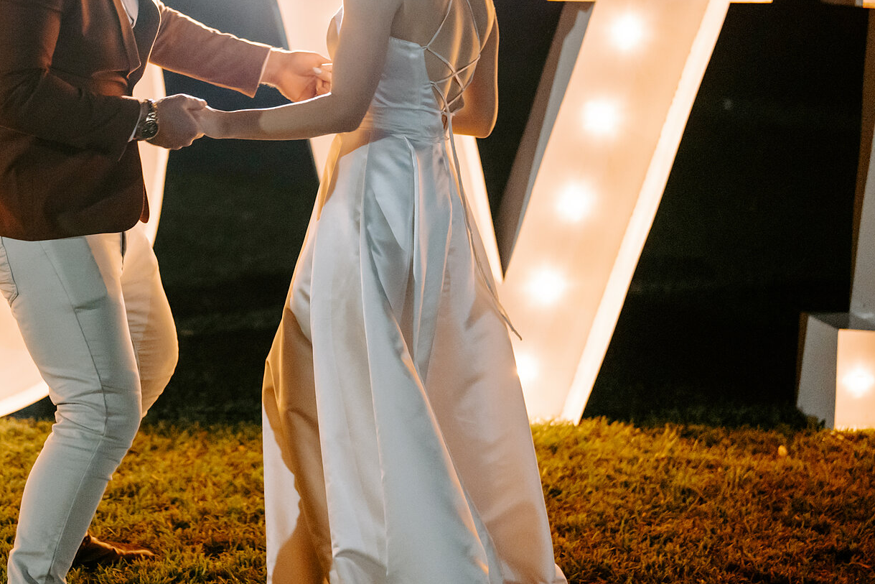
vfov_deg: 16.2
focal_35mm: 84
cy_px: 121
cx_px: 143
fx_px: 2042
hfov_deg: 23.7
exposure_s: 1/250
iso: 2500
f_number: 1.4
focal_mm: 50
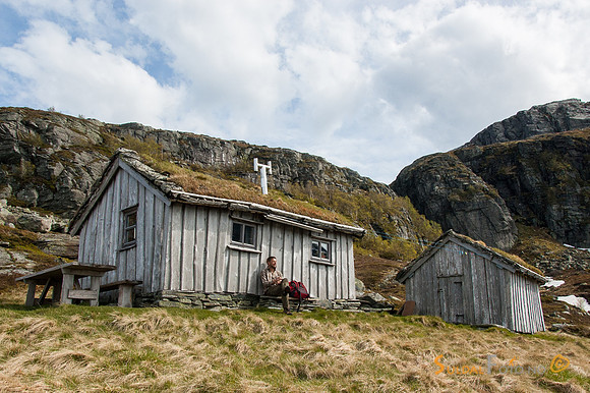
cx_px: 295
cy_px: 215
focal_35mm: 30
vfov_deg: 44.1
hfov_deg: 62.7
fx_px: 484
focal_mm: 18
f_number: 13
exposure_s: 1/320
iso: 200
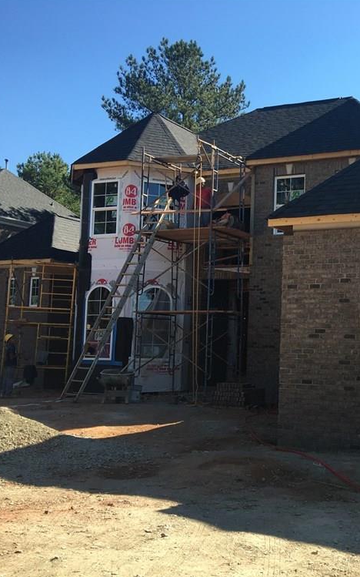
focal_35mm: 42
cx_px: 350
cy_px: 291
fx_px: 659
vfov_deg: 47.2
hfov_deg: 28.8
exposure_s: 1/582
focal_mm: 4.15
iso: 25
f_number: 2.2
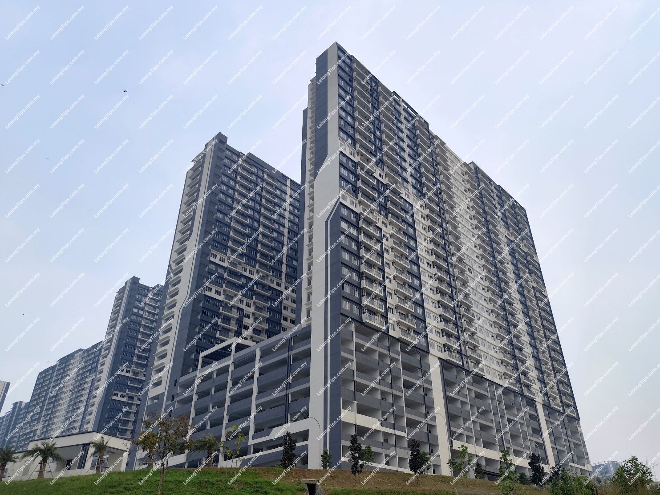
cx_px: 330
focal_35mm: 23
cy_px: 248
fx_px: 438
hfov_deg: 73.9
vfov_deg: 58.9
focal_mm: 6.14
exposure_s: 1/202
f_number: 1.65
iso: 50
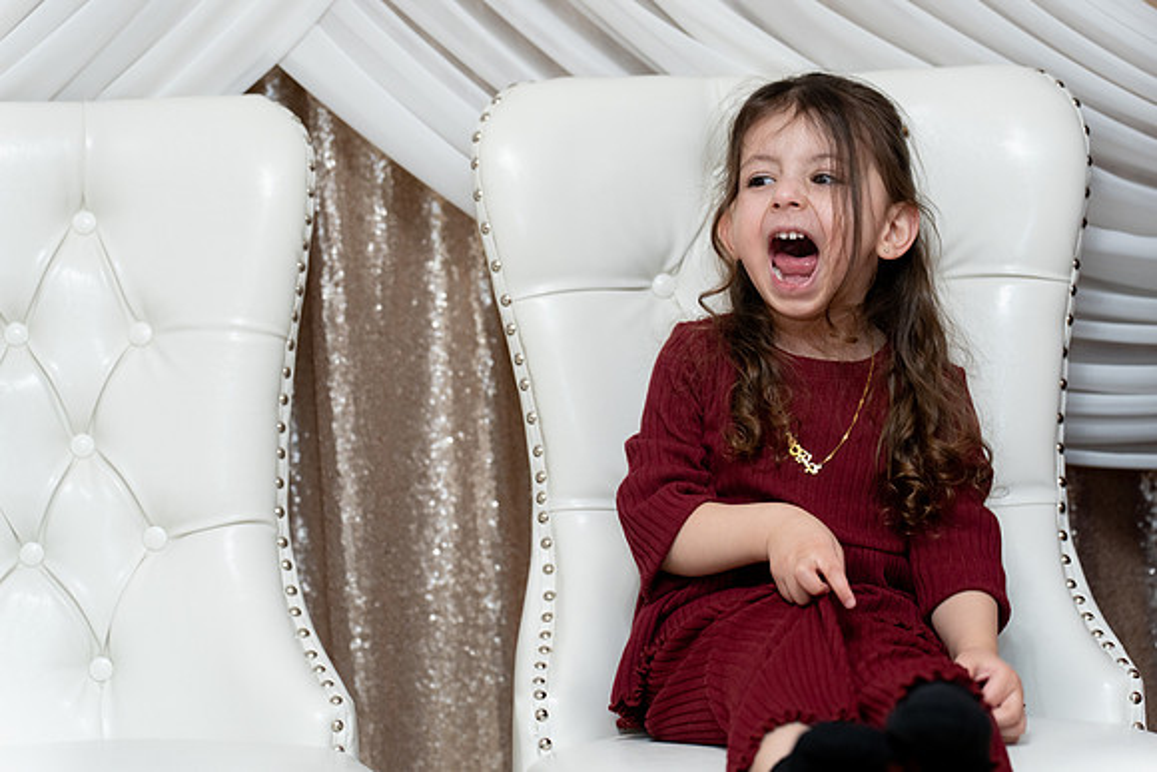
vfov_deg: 14.3
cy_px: 386
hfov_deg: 21.2
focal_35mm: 96
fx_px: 3086
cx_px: 578
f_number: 3.5
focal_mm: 96
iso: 1250
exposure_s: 1/125
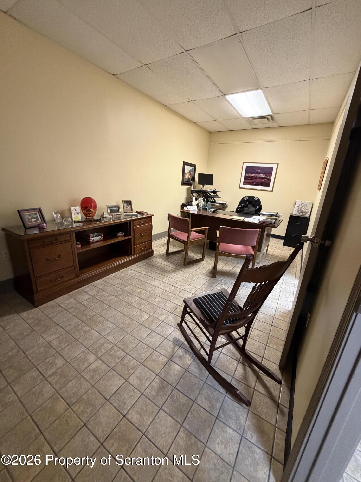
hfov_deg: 85.7
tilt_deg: -16.6
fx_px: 195
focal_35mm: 14
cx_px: 180
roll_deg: -4.1
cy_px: 241
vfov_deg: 102.1
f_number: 2.2
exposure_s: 1/60
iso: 400
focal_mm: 2.22
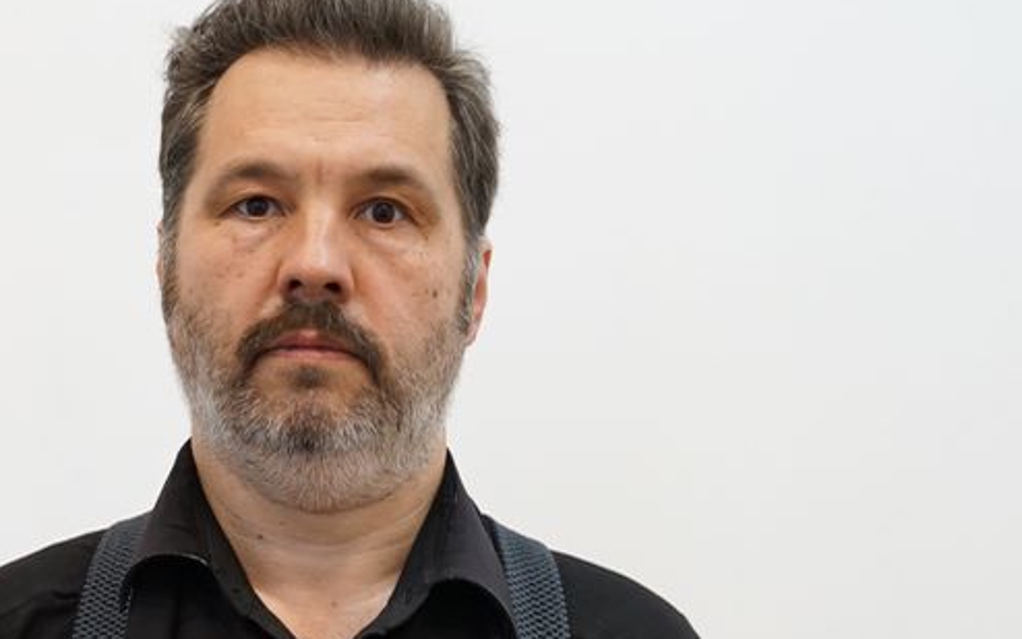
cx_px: 312
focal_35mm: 78
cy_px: 840
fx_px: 2173
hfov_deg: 26.3
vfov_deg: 15.9
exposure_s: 1/100
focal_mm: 35
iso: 1000
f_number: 3.2
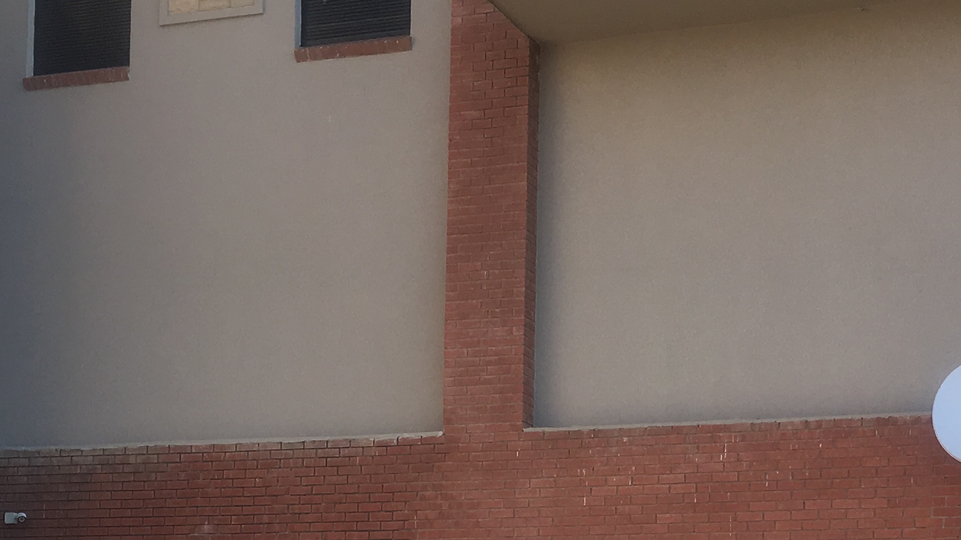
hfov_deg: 28.0
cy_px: 692
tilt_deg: +1.4
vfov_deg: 15.4
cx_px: 645
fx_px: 1911
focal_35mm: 75
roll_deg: -0.7
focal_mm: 4.15
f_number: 2.2
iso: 25
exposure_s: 1/557
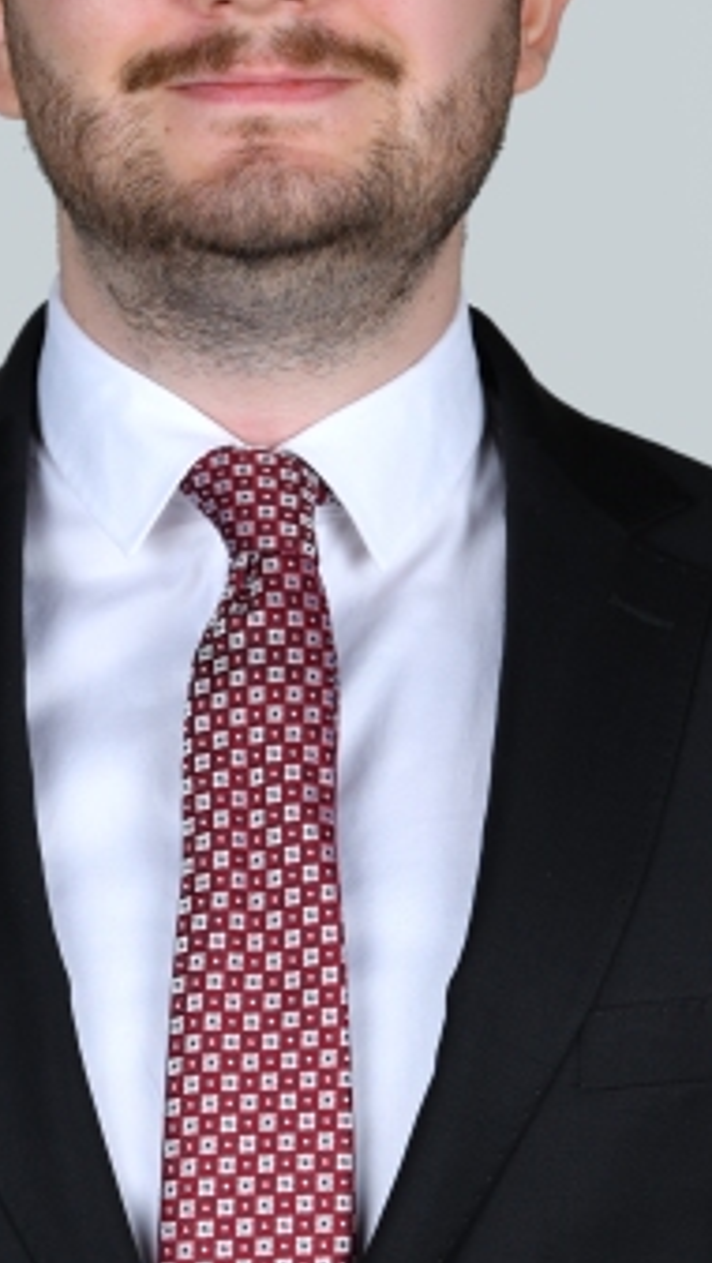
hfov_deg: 5.5
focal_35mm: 220
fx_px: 7371
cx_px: 277
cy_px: 317
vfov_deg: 9.8
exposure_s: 1/125
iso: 50
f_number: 7.1
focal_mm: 90
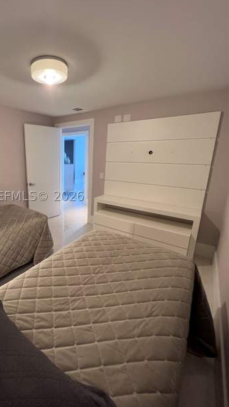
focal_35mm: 15
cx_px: 68
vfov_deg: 102.9
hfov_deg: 67.6
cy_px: 196
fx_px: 162
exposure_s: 1/60
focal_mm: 1.57
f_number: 1.8
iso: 160
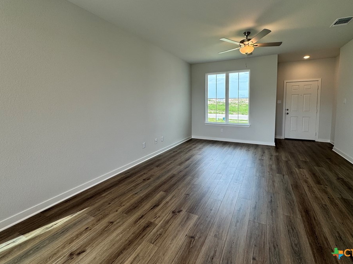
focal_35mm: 16
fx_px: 163
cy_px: 116
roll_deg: +0.4
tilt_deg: -5.3
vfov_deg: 77.8
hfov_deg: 94.4
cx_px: 187
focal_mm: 2.22
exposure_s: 1/123
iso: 40
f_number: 2.2
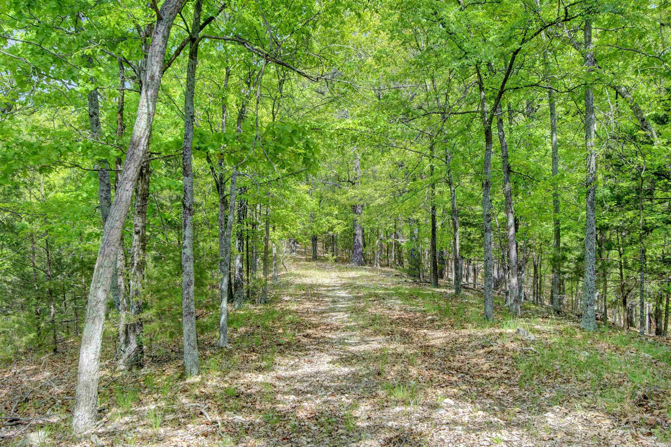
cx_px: 336
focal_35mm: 33
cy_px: 224
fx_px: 615
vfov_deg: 39.9
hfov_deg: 57.2
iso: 100
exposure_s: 1/20
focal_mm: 22
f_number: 7.1
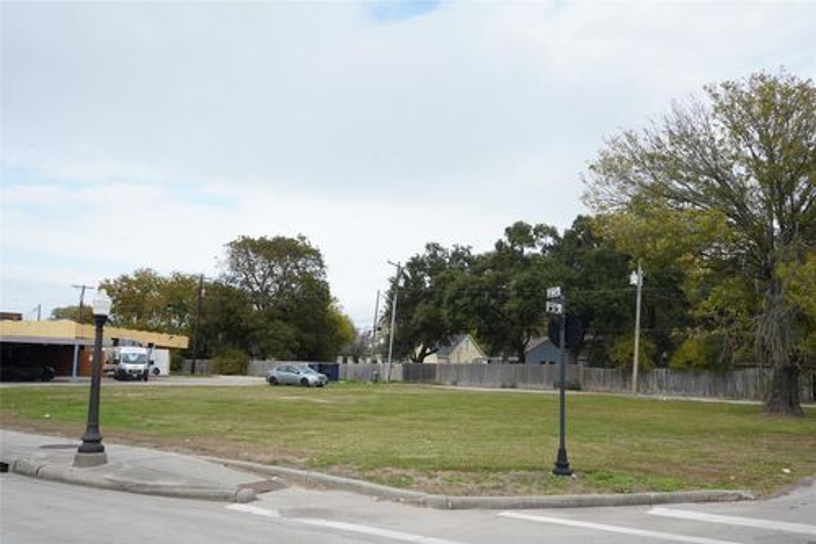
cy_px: 272
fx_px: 748
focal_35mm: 33
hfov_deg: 57.2
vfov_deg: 39.9
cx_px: 408
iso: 400
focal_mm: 33
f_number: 11
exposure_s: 1/250
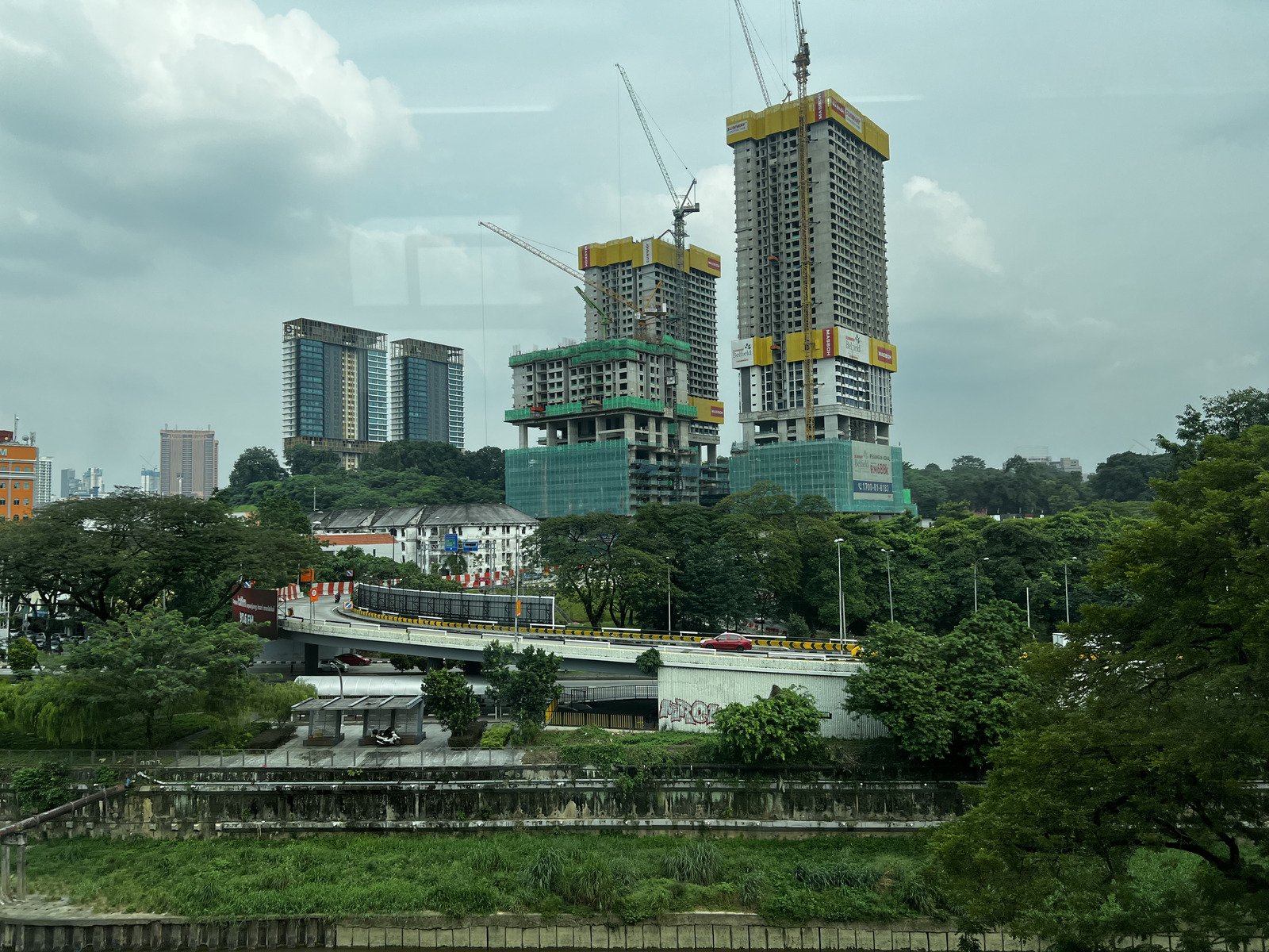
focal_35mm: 26
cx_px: 634
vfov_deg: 53.1
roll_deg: +0.1
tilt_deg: +3.1
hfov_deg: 67.3
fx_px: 953
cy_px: 476
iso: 50
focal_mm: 5.7
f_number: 1.5
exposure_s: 1/2123
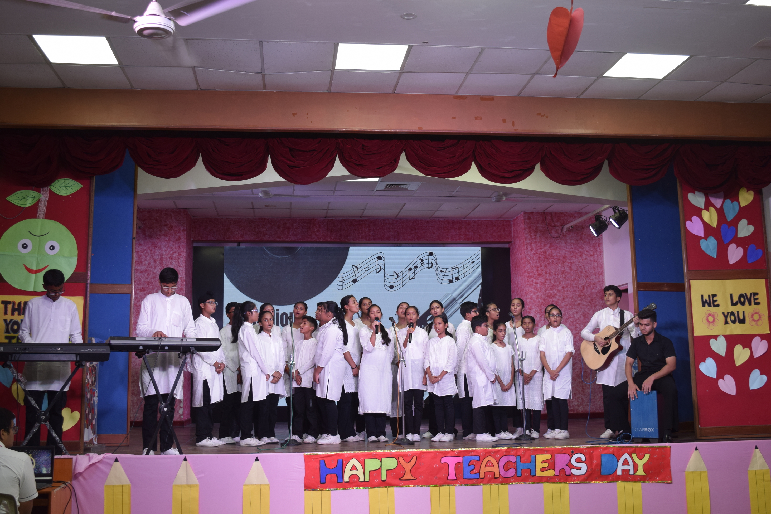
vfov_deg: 33.4
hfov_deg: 48.5
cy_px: 259
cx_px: 378
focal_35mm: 40
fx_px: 857
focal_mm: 26
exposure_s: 1/125
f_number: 5.6
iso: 400
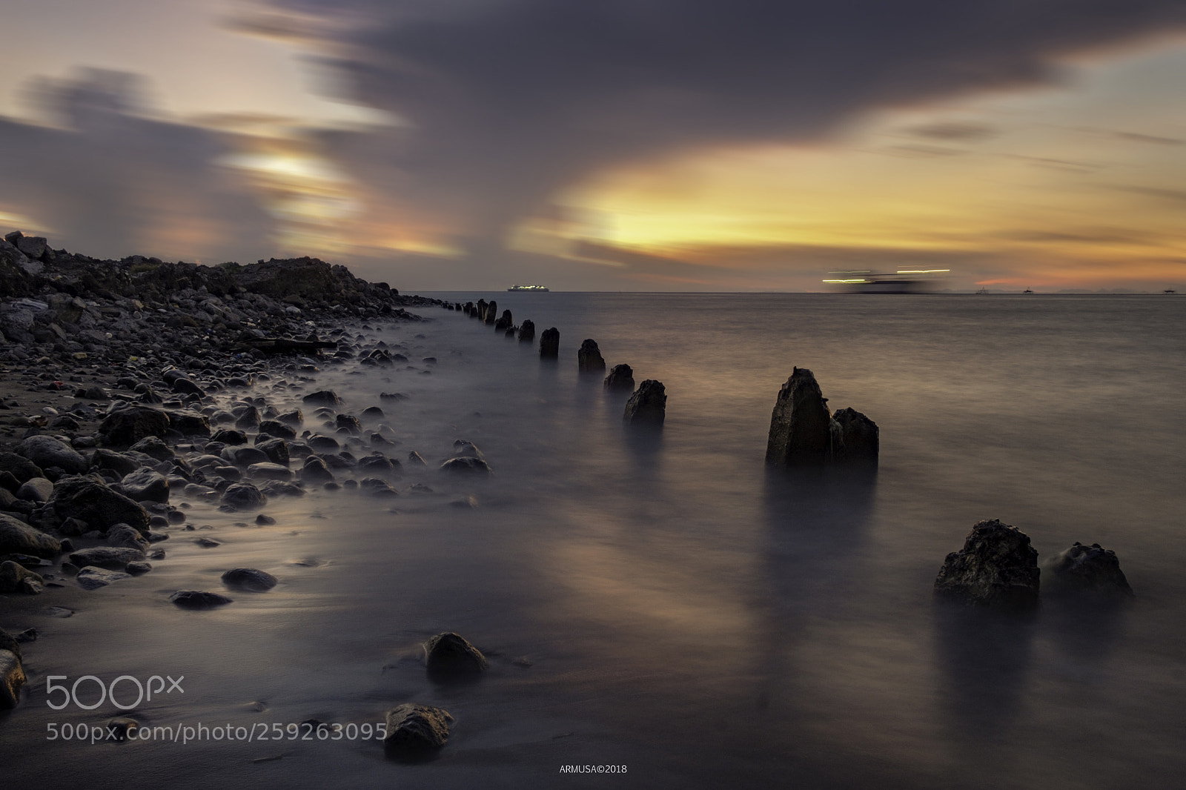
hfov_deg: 67.4
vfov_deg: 47.9
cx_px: 593
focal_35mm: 27
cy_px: 395
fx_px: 889
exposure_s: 25
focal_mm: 18
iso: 200
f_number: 16
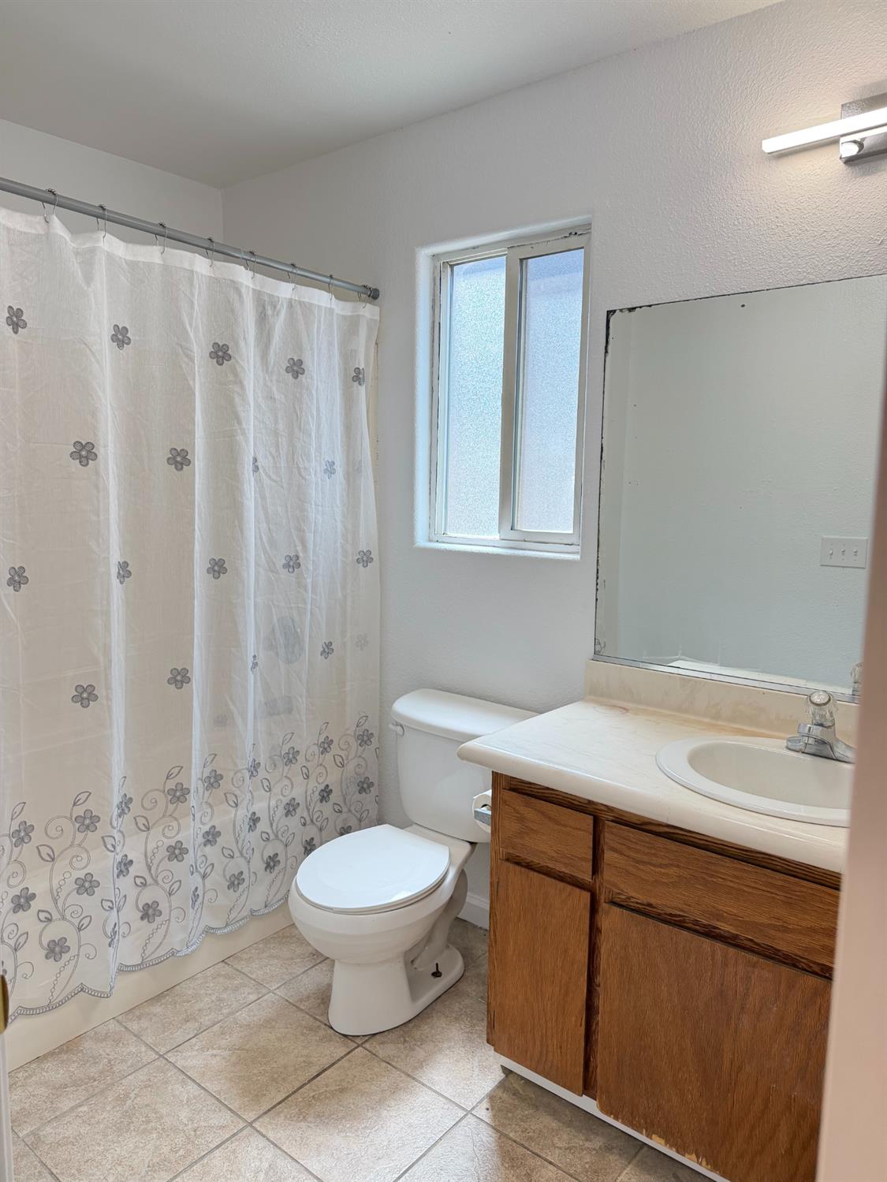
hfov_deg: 56.8
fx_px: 820
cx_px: 444
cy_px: 591
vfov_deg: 71.6
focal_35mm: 24
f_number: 1.78
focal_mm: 6.76
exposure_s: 1/120
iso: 250
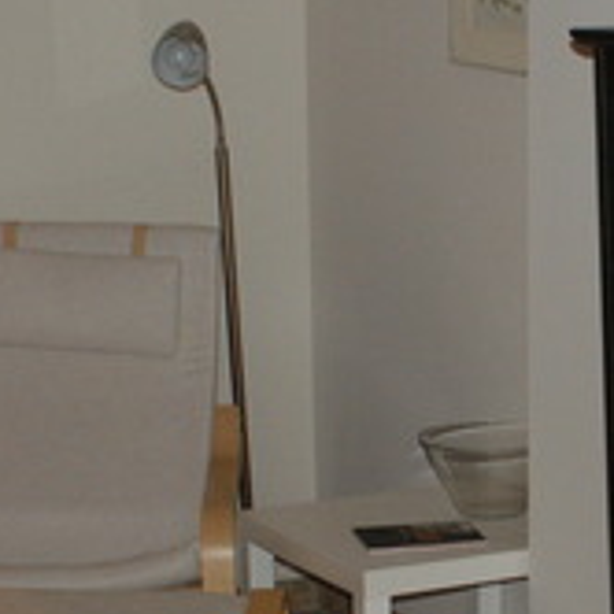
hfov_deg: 13.3
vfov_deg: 13.6
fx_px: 2569
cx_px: 695
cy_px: 425
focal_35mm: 128
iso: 400
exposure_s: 1/60
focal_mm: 26
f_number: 5.6
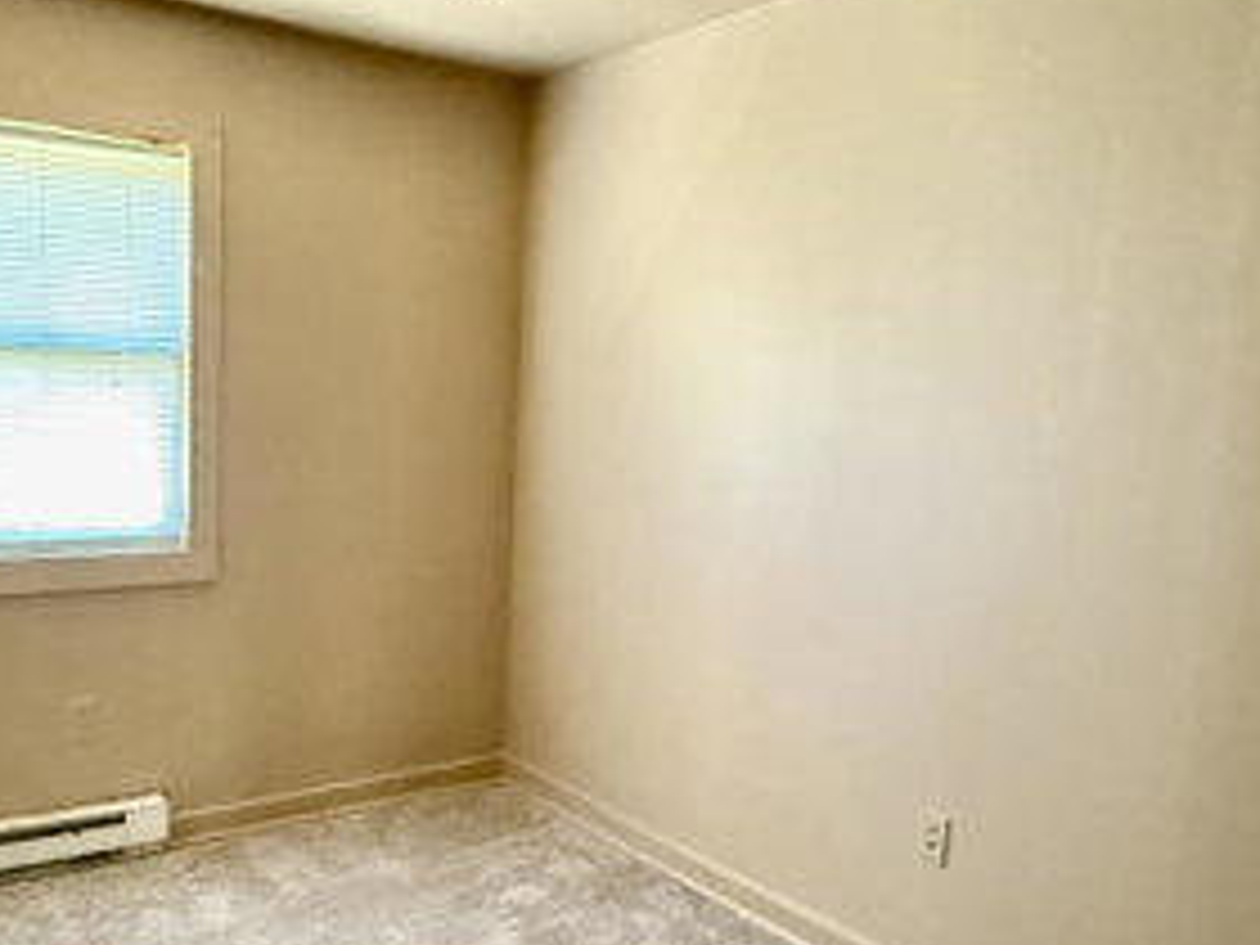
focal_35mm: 32
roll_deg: -0.7
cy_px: 508
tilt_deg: -6.8
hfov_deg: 56.6
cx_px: 551
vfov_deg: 44.1
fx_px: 1165
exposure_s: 1/60
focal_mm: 2.22
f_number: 2.2
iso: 1000
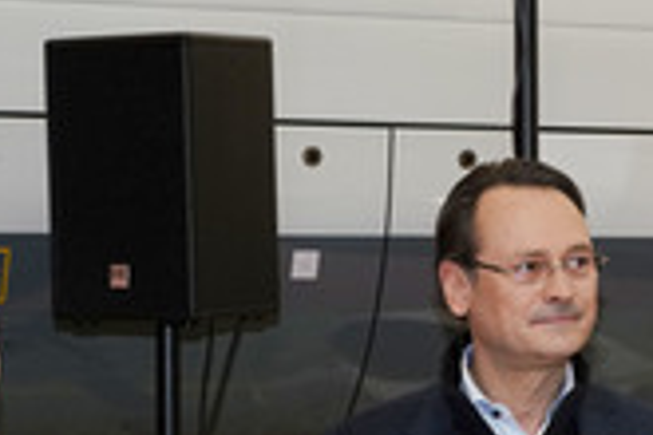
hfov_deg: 16.5
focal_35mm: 123
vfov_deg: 10.9
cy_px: 550
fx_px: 2231
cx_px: 520
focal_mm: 45
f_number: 6.3
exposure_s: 1/80
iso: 1250
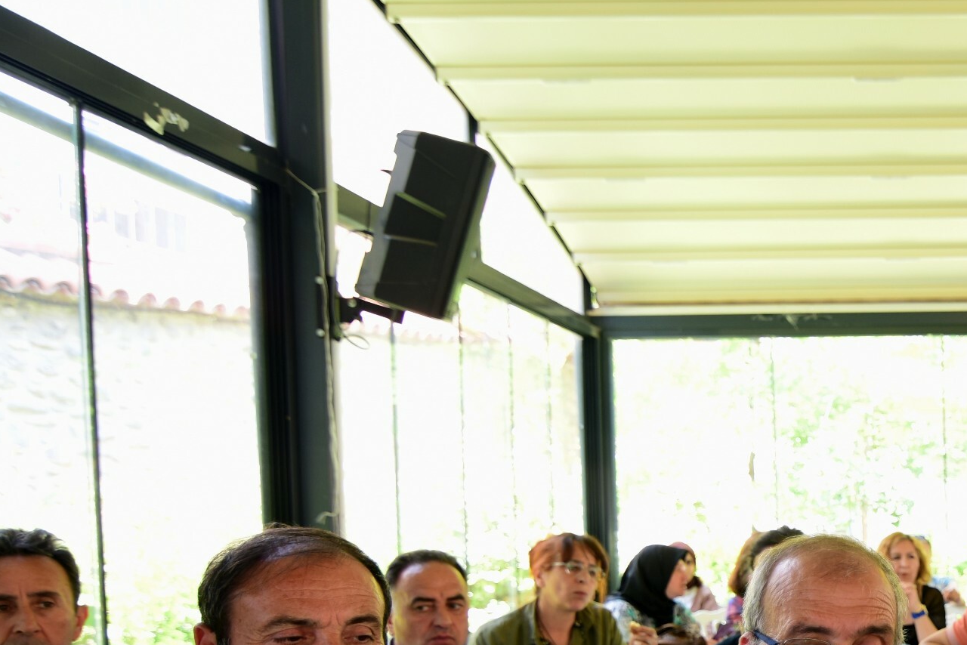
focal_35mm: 43
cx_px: 988
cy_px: 582
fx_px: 1155
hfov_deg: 39.5
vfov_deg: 29.9
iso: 250
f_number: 2.8
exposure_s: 1/100
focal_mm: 20
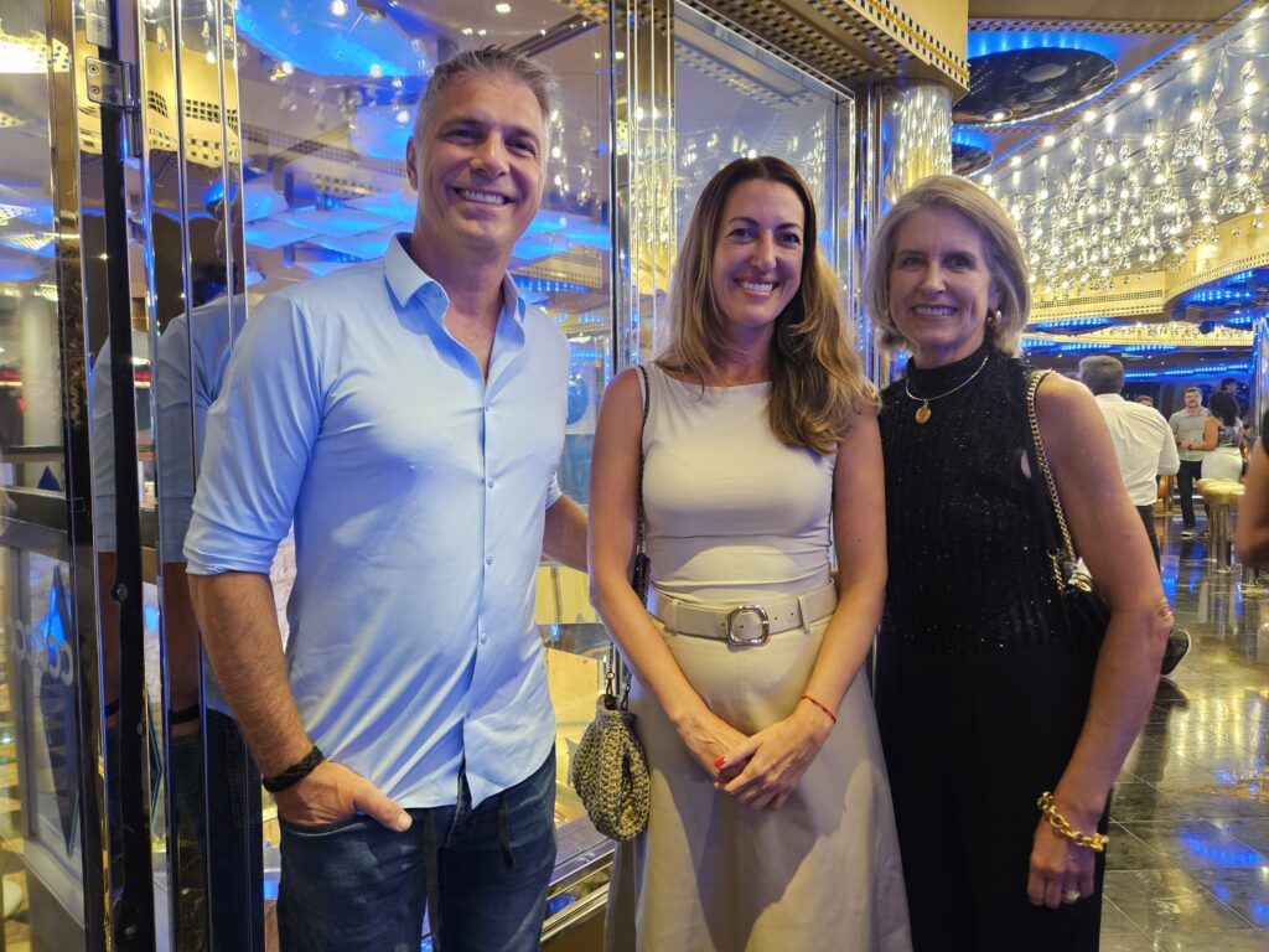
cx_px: 634
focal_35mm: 23
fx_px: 843
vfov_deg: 58.9
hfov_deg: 73.9
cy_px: 476
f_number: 1.8
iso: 800
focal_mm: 5.4
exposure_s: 1/24
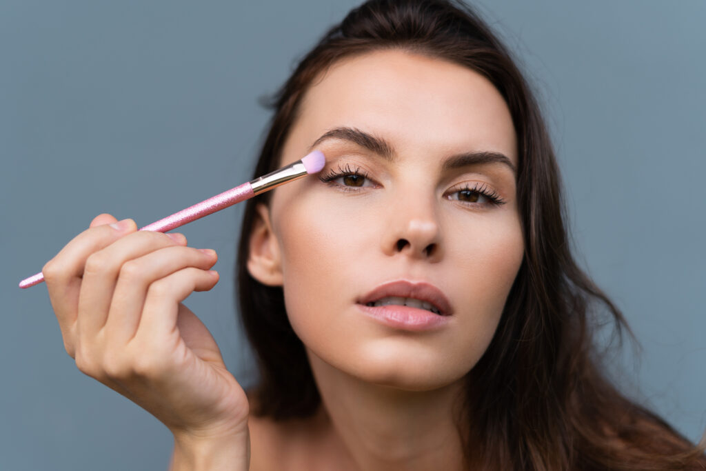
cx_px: 353
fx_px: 981
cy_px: 236
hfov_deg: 39.6
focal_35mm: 50
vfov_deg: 27.0
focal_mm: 50
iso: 100
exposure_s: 1/800
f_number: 2.2
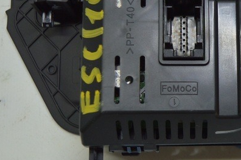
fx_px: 597
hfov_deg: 22.2
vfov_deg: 15.3
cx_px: 221
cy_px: 68
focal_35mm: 89
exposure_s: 1/100
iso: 400
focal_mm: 23
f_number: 3.8
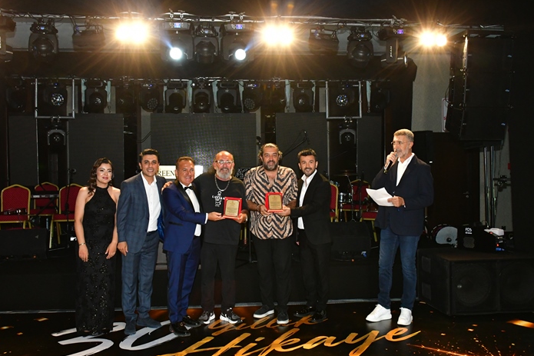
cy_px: 177
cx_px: 257
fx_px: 563
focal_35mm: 38
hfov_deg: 50.7
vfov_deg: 35.0
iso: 3200
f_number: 7.1
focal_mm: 22
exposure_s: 1/60
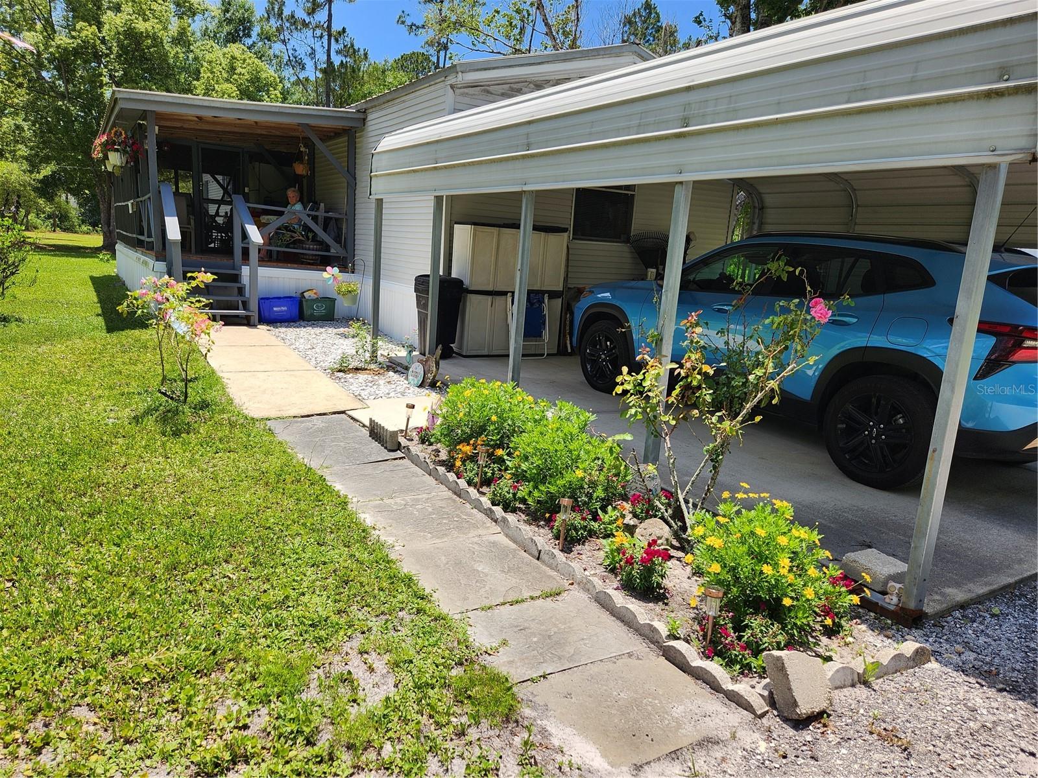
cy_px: 389
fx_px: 690
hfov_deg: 73.9
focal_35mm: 23
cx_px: 519
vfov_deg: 58.9
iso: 20
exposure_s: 1/1170
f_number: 1.8
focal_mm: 5.4
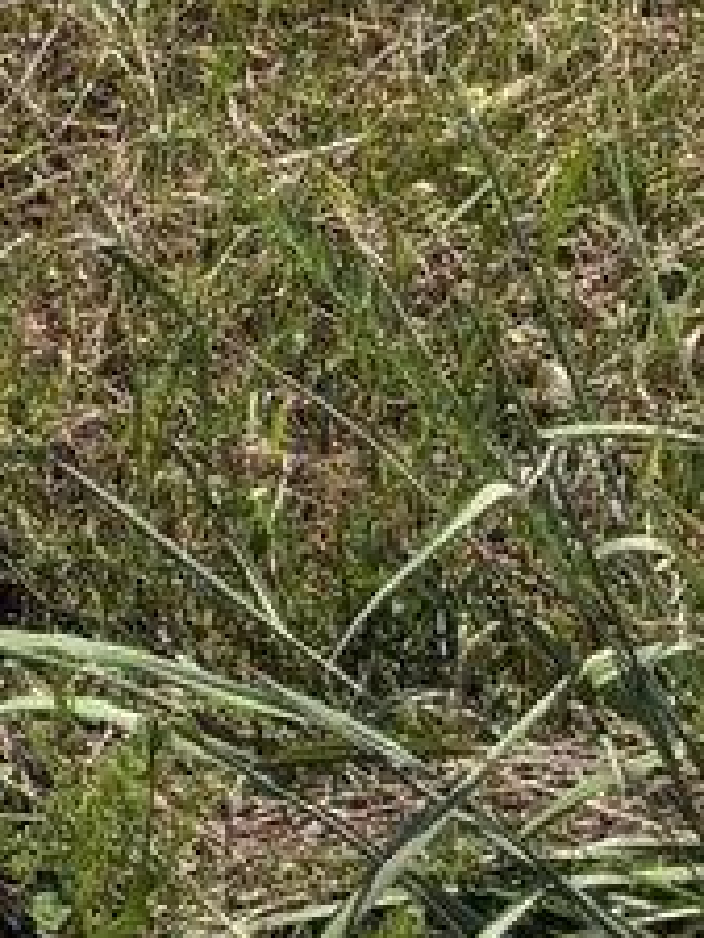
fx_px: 4280
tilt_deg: -11.2
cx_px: -737
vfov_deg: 9.6
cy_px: -1895
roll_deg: -0.7
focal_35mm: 158
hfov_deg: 8.8
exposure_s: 1/4608
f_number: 1.6
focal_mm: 5.96
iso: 50
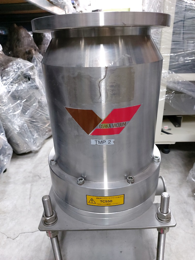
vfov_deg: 69.4
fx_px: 188
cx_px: 98
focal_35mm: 25
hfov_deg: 54.9
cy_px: 130
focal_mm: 4.58
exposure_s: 1/24
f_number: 2
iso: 400
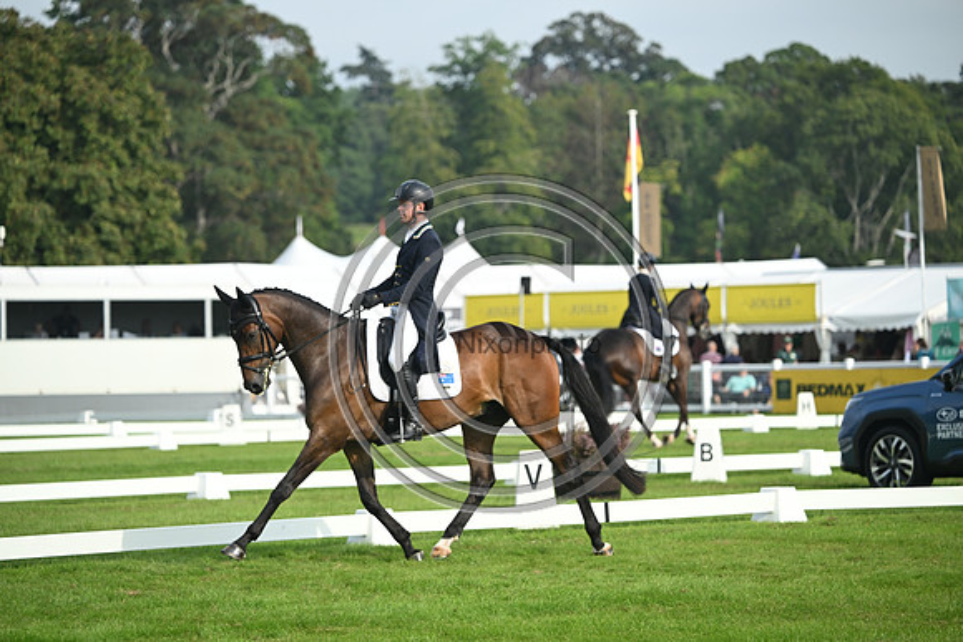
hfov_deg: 10.3
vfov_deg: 6.9
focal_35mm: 200
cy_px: 321
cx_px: 482
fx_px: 5351
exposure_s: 1/1250
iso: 360
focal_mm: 200
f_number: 5
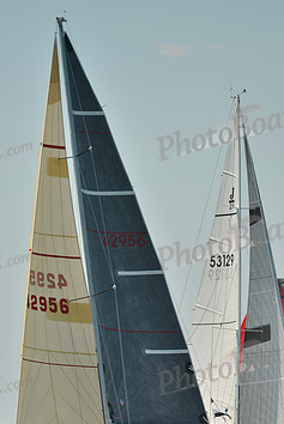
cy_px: 320
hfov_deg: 2.6
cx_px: 95
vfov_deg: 3.8
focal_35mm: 540
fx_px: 6371
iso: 200
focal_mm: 330
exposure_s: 1/1600
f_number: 4.5
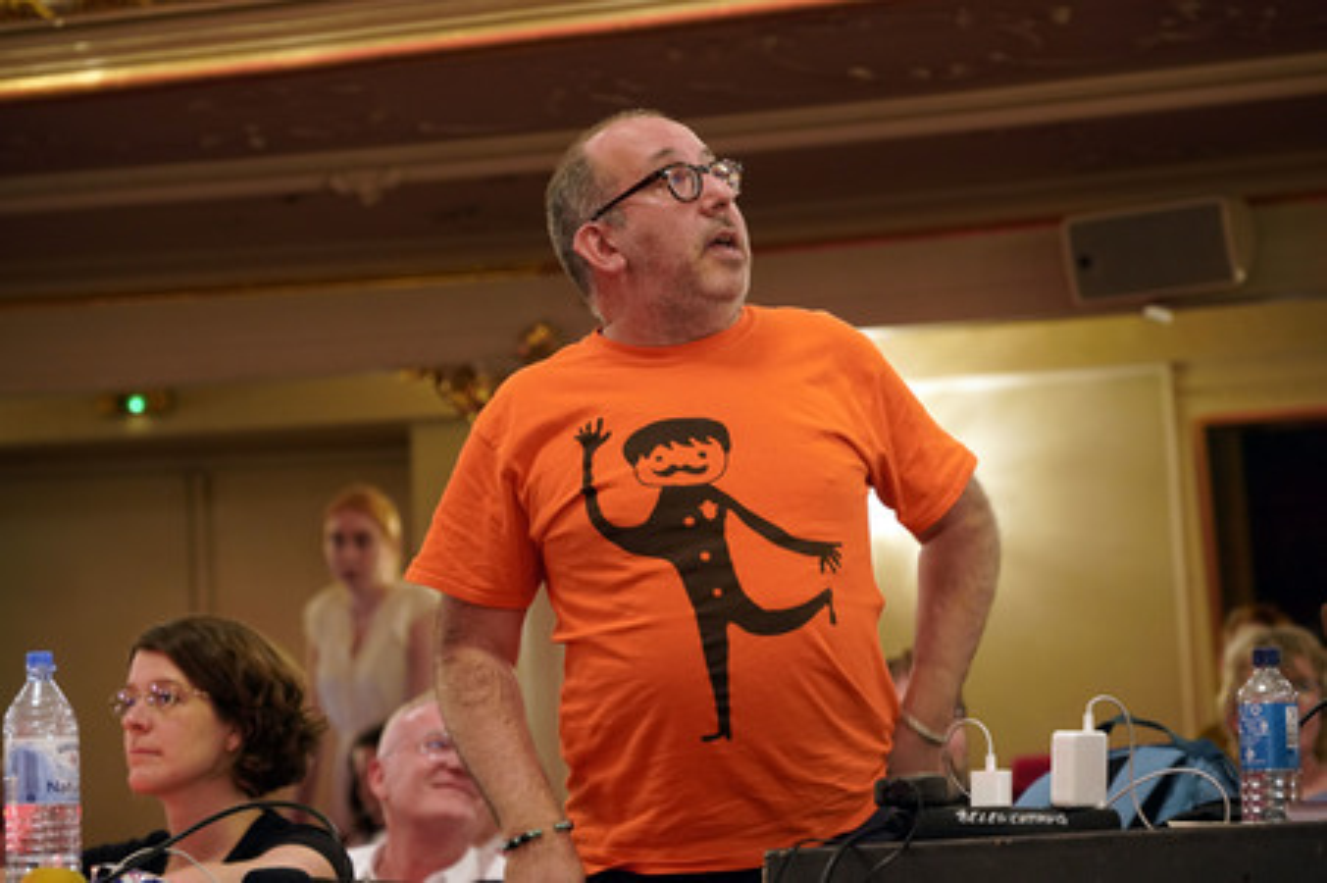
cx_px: 664
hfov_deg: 13.8
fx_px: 5488
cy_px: 442
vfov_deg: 9.2
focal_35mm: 149
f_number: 5.6
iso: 2500
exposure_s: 1/10
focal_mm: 149
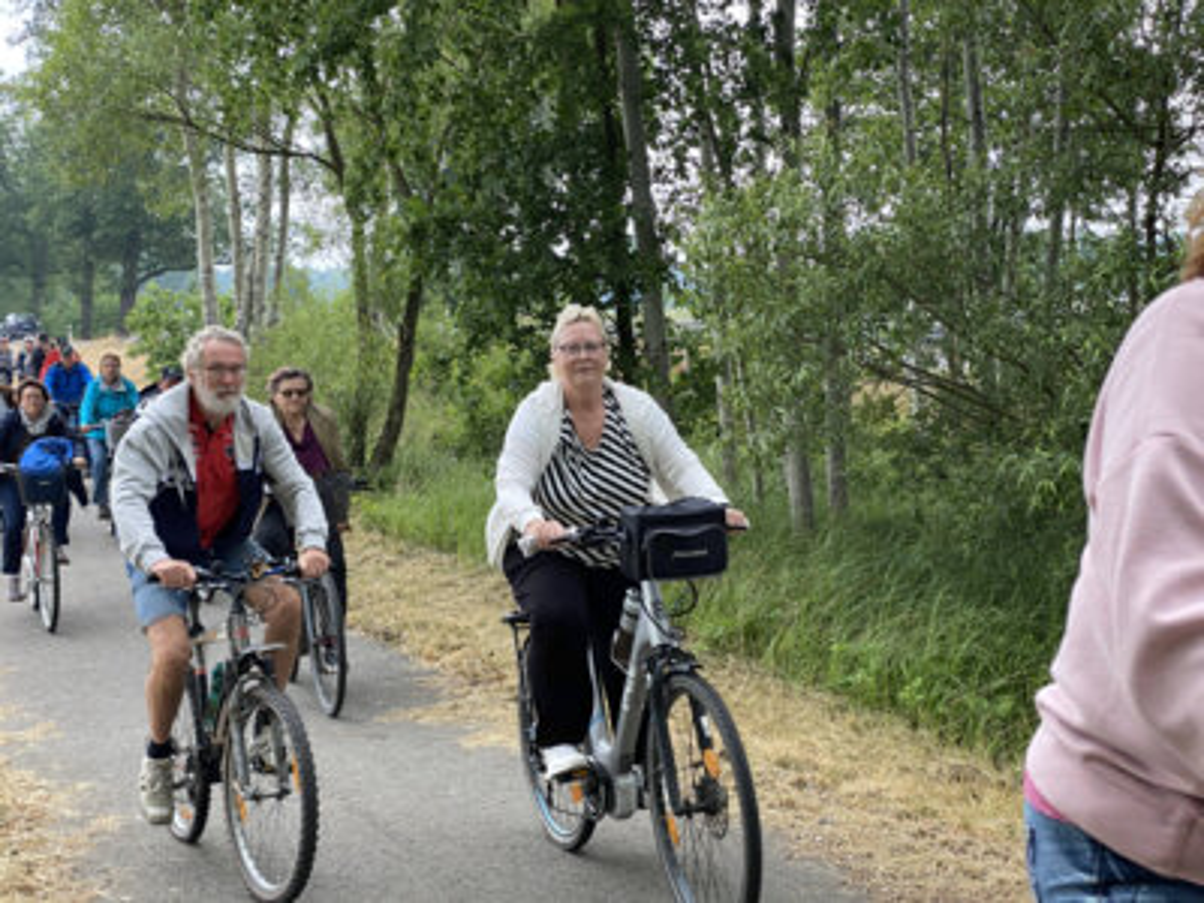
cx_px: 602
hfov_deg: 36.8
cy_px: 452
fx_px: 1809
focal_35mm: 52
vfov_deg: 28.0
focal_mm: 6
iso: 20
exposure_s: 1/171
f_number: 2
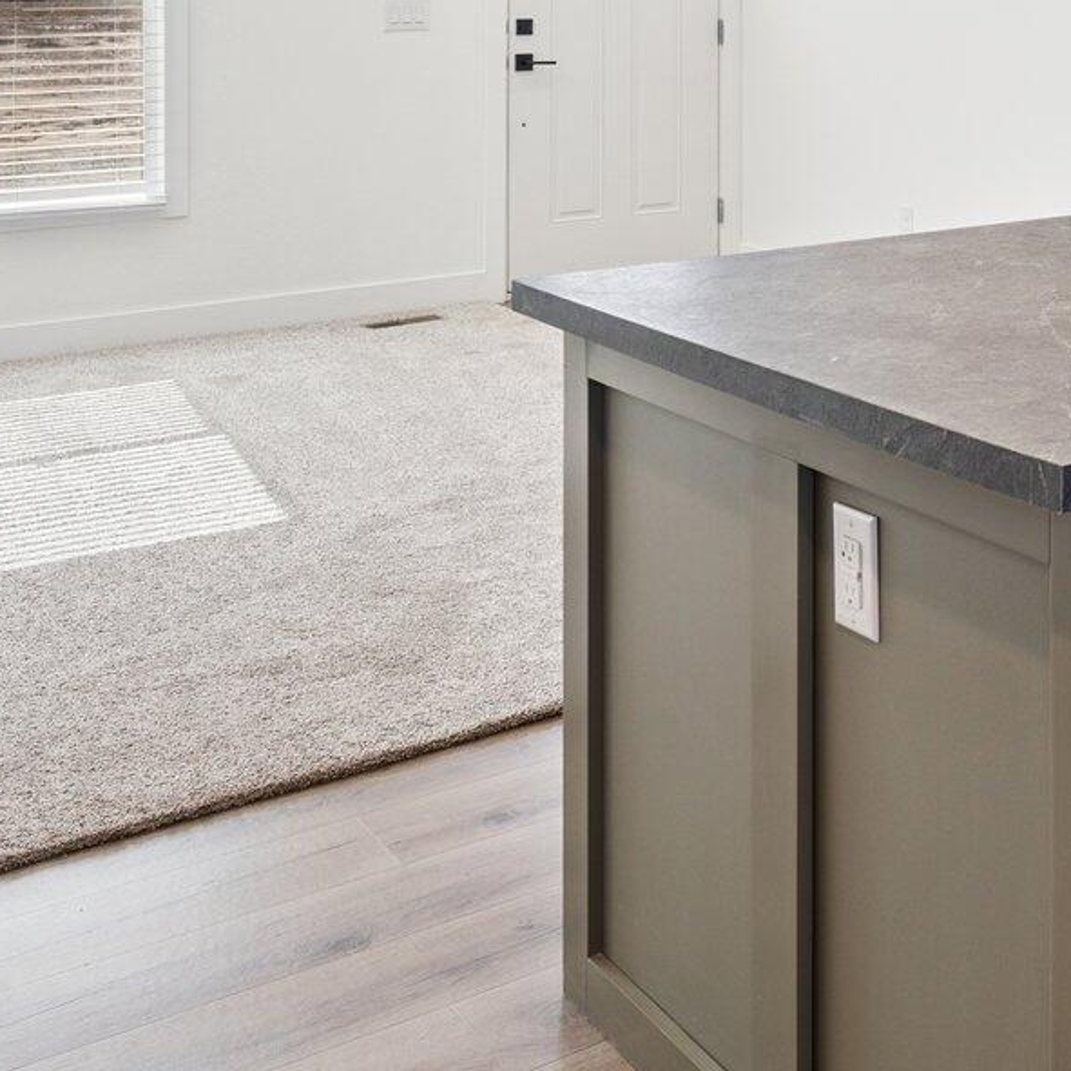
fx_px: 1855
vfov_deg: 29.7
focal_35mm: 53
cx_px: 1140
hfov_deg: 29.4
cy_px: -43
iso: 320
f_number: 8
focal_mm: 18
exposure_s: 1/160
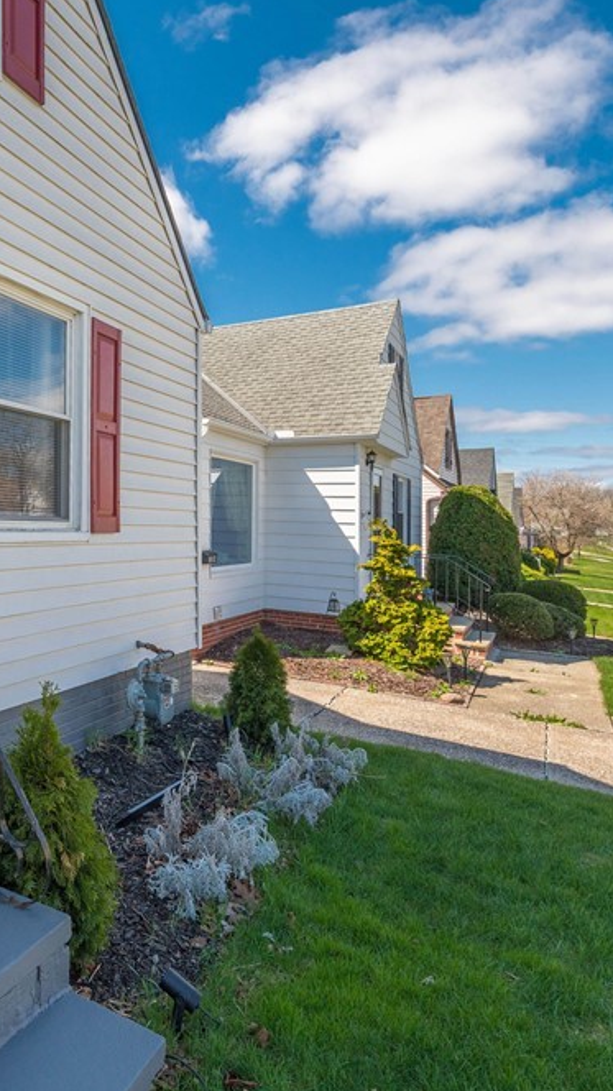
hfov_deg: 40.9
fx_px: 694
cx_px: -16
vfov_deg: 76.3
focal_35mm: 24
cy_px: 559
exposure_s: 1/640
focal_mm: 14
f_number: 9
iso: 200
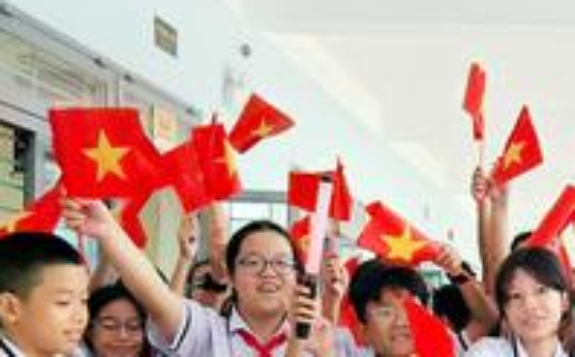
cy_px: 357
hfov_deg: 25.1
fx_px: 1236
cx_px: 555
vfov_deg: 16.1
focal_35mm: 79
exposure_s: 1/182
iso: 25
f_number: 1.8
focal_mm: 5.4
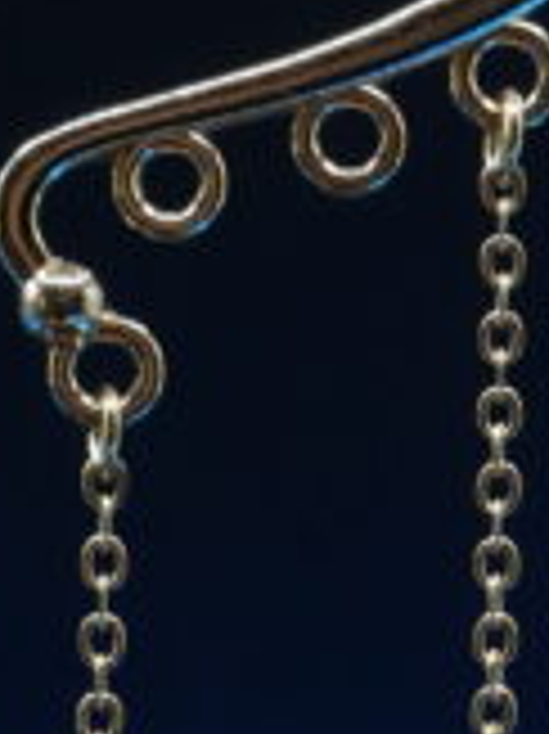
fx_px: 6225
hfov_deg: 5.0
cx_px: 423
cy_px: 867
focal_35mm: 294
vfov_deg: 6.7
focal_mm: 30
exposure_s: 1/60
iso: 800
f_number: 6.3
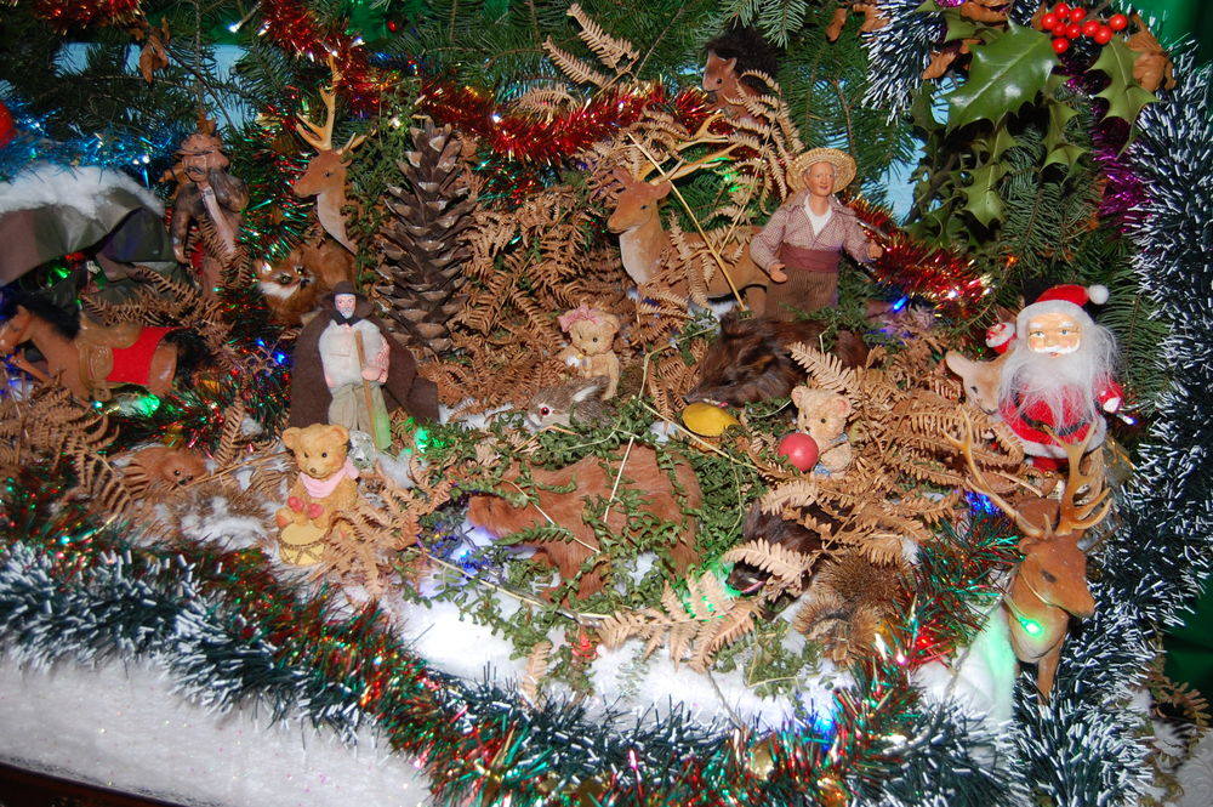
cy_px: 404
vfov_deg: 39.9
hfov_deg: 57.3
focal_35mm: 33
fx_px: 1111
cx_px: 606
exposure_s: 1/60
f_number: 3.8
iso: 400
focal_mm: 22
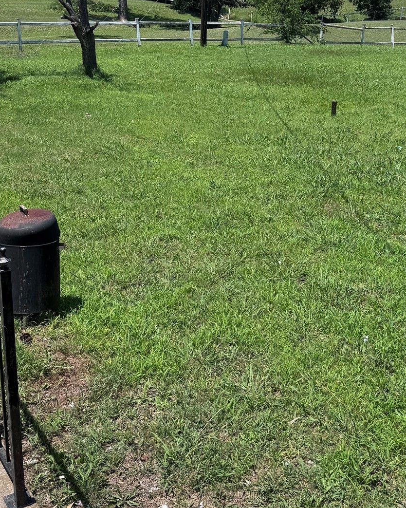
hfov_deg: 32.7
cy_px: 207
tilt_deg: -20.8
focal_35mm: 46
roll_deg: -0.8
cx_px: 240
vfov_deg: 40.2
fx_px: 691
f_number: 1.78
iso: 80
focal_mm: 6.76
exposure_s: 1/3802
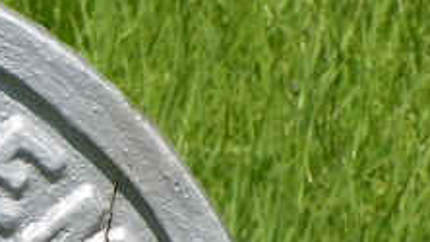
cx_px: -229
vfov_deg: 2.4
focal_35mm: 501
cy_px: 511
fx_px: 5714
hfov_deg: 4.3
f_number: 5.6
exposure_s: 1/320
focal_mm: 15.1
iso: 64
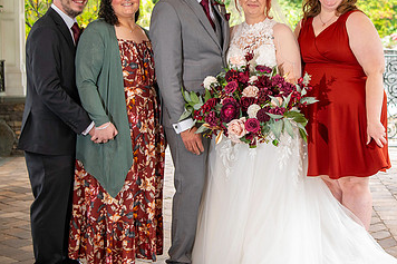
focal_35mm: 83
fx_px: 915
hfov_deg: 24.2
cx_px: 293
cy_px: 87
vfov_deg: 16.4
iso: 800
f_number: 2.8
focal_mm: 38
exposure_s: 1/125
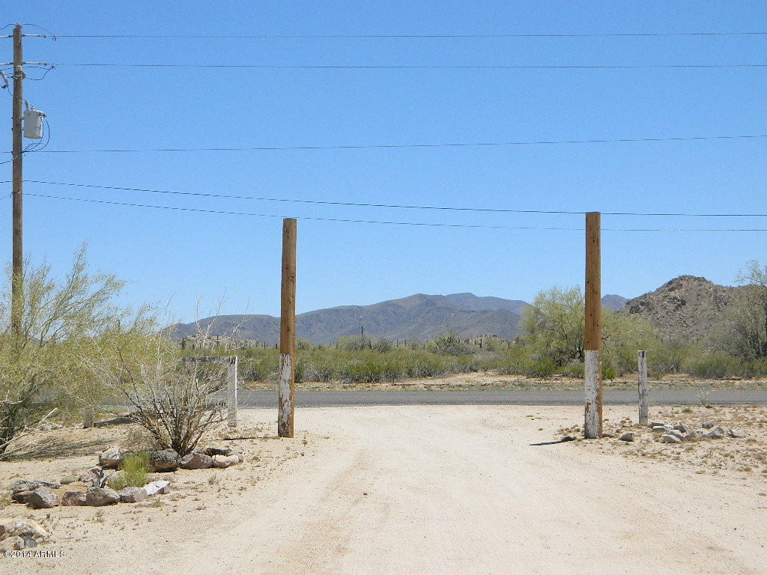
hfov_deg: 40.4
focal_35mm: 47
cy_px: 288
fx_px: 1041
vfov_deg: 30.9
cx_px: 384
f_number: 10.2
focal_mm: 8.4
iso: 110
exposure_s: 1/200
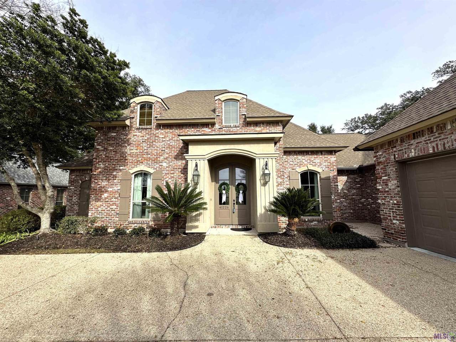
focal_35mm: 14
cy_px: 171
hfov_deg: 102.1
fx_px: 184
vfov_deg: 85.7
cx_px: 228
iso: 50
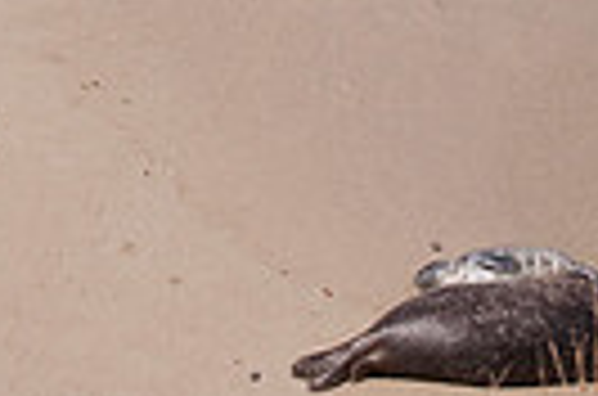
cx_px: -270
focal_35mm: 328
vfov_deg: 4.1
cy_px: -362
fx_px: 5435
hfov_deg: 6.2
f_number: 7.1
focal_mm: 50
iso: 200
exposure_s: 1/1000
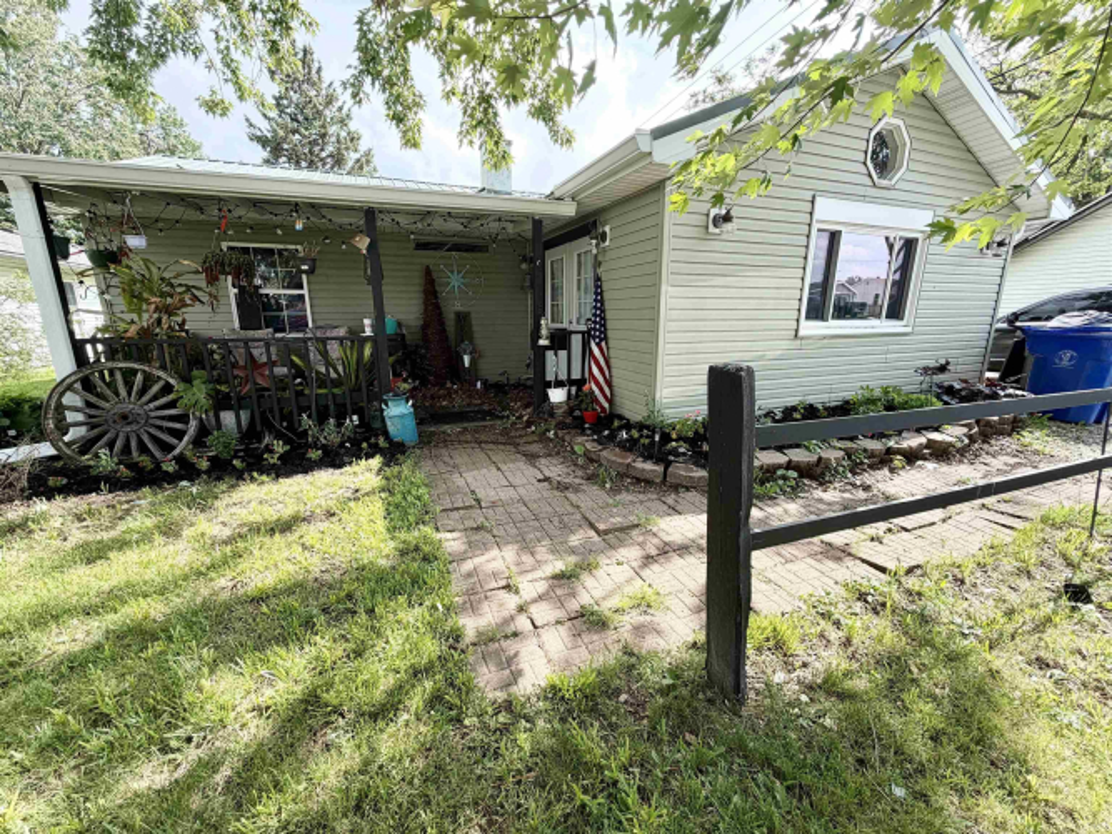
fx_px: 450
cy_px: 417
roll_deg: +0.4
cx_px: 556
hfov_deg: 102.1
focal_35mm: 14
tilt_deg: -13.5
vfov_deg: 85.7
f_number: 2.2
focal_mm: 2.22
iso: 64
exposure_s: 1/486
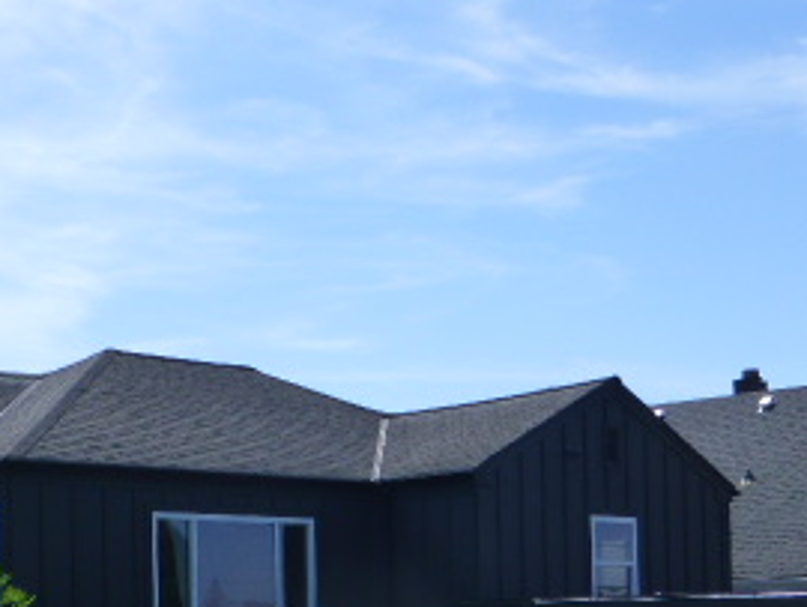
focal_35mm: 71
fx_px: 1657
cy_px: 577
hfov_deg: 27.3
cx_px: 302
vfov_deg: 20.2
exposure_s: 1/800
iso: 160
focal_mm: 5.4
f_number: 4
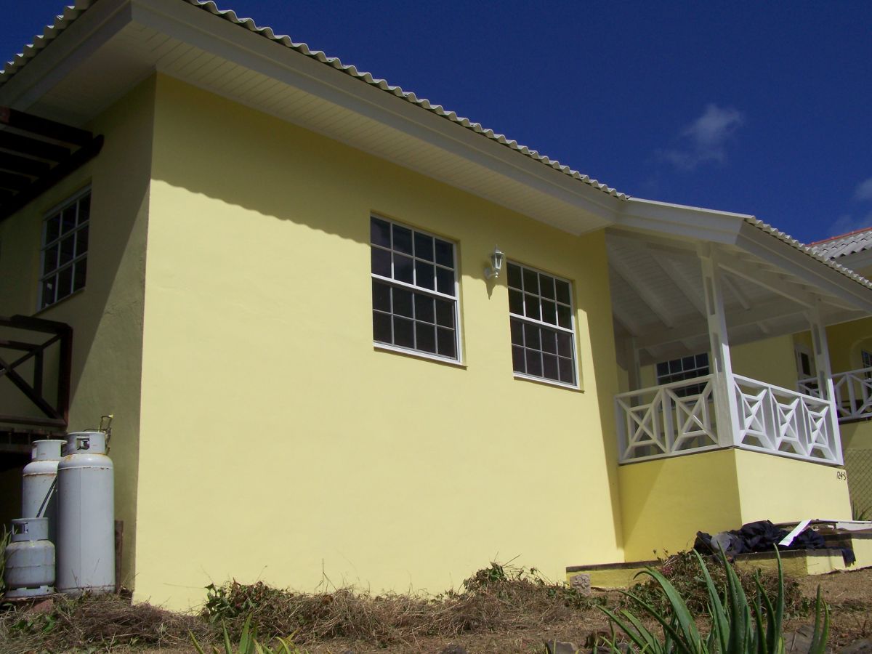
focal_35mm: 38
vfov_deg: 37.7
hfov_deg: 49.0
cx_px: 436
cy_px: 327
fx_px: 957
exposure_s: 1/1000
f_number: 5.6
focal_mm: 6.3
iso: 64
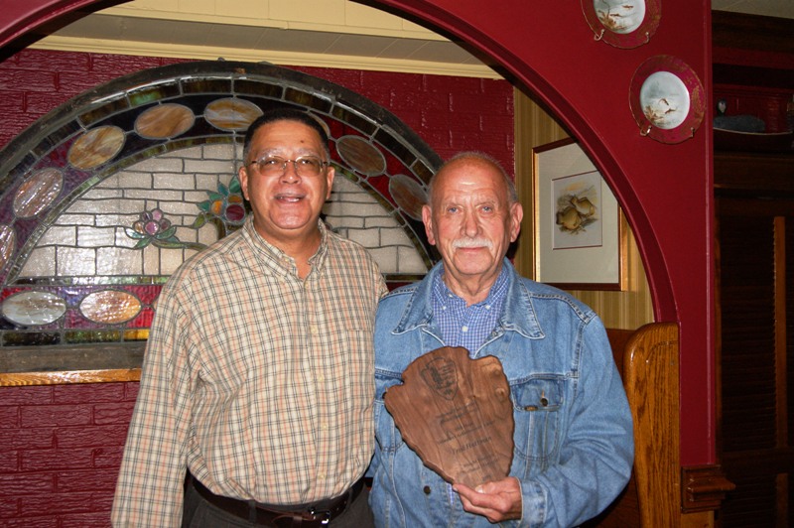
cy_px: 264
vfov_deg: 31.8
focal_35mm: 42
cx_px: 397
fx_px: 926
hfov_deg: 46.4
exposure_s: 1/60
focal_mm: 28
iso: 400
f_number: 5.6
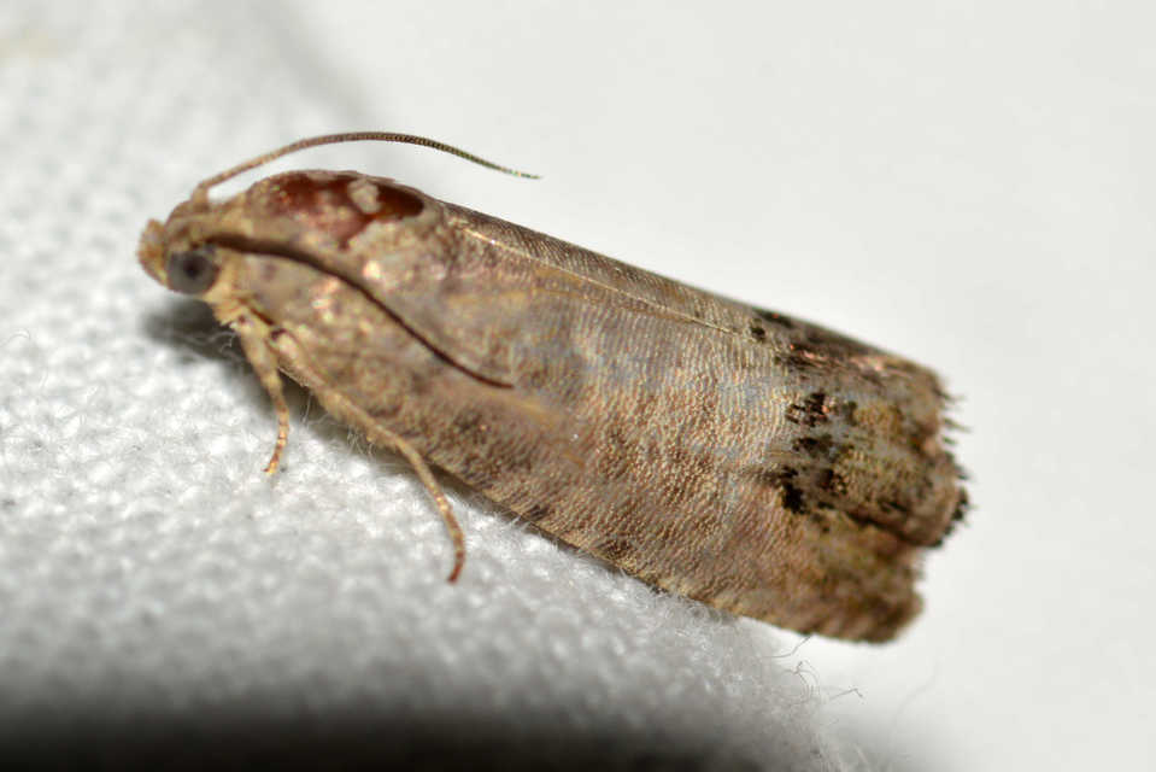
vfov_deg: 9.2
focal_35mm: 150
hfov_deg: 13.7
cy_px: 386
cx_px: 578
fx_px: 4818
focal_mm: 100
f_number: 18
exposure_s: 1/200
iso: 100
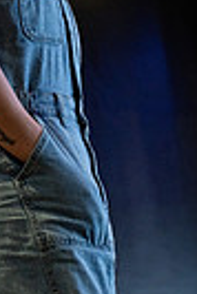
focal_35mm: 118
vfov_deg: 17.3
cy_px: 133
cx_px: 2
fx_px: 966
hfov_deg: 11.5
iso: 400
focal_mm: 35
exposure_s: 1/125
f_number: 3.5
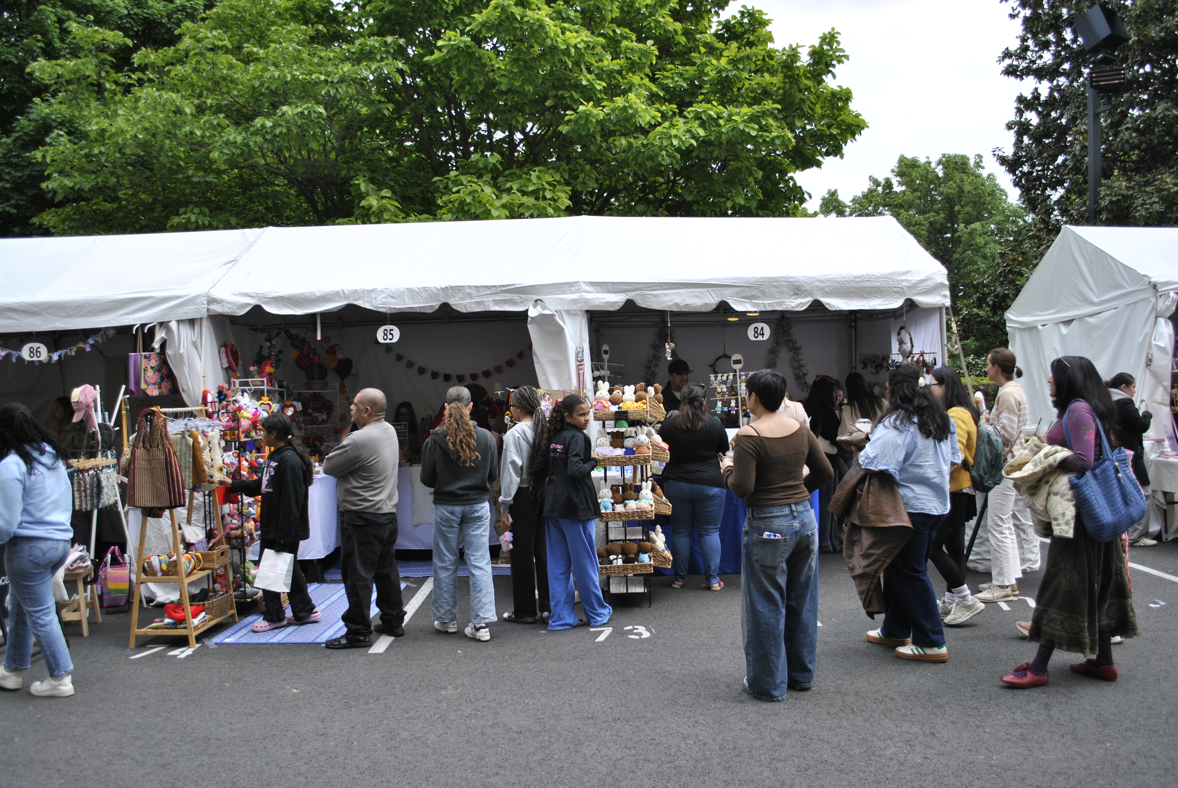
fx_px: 885
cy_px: 394
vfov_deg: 48.0
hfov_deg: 67.3
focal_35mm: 27
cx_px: 589
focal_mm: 18
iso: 100
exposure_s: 1/640
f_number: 4
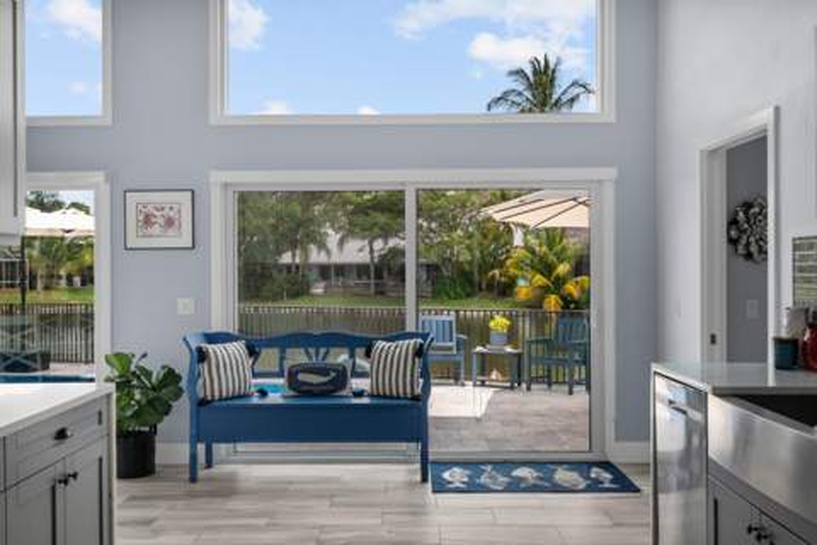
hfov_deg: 54.4
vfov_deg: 37.9
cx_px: 408
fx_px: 794
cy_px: 272
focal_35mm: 35
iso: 2000
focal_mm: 35
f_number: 8
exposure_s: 1/80
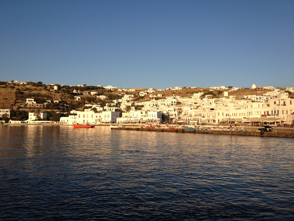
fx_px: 297
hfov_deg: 52.6
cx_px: 147
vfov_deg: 40.7
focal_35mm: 35
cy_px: 110
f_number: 2.4
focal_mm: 4.28
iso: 50
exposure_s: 1/1453
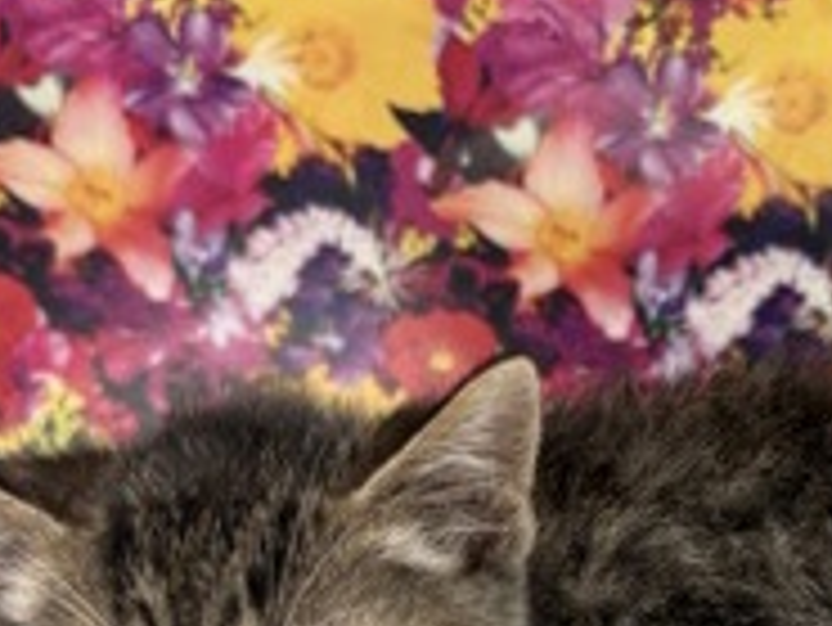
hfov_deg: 31.6
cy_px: 498
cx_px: 693
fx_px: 1419
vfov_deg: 24.5
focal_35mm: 59
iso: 100
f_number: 1.6
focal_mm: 5.96
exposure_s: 1/60
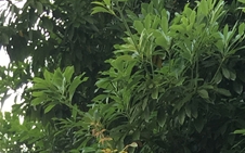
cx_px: 37
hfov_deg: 14.3
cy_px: 567
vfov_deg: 7.2
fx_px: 968
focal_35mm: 145
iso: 25
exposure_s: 1/176
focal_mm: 4.15
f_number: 2.2
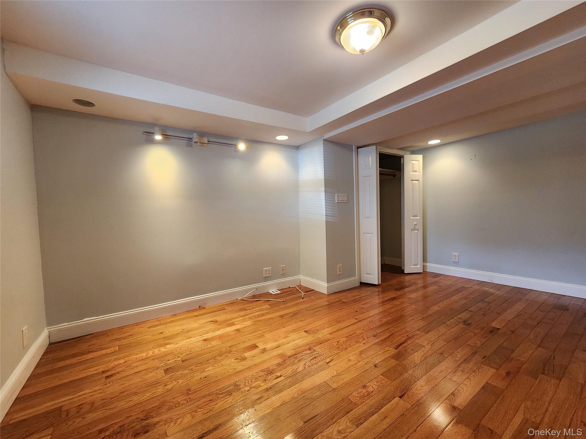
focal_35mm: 13
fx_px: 220
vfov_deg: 89.9
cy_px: 220
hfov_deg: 106.2
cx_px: 293
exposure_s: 1/60
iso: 250
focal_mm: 2.2
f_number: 2.2
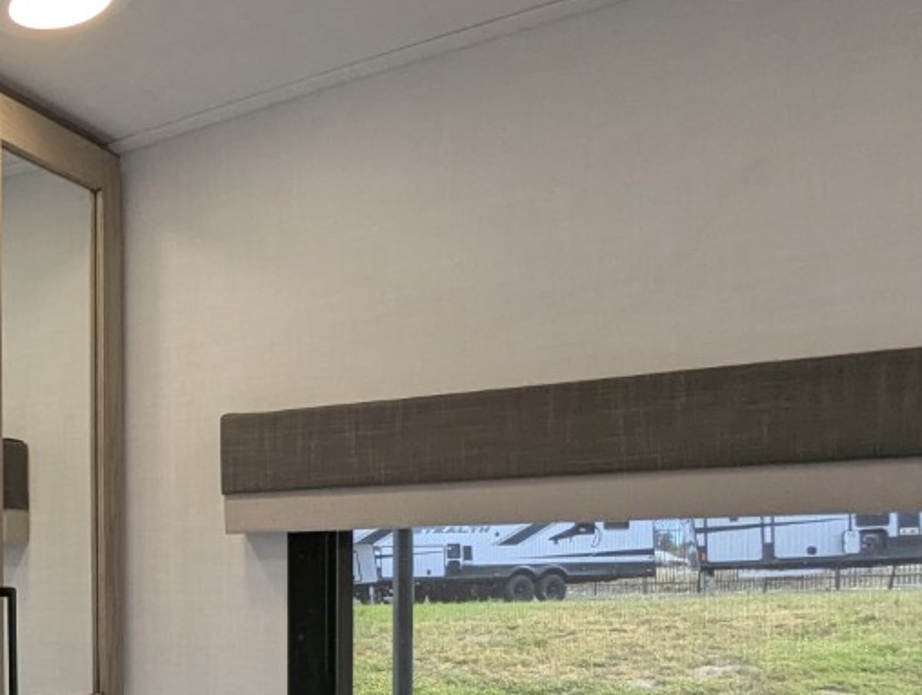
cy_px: 611
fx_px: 1174
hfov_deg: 34.0
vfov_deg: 31.6
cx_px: -201
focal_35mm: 44
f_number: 2.2
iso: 65
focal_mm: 2.35
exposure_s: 1/245
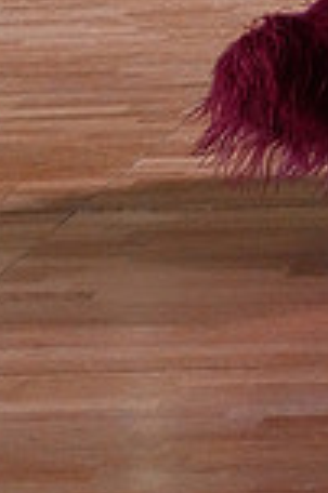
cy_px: -360
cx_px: 450
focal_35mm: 367
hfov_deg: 3.7
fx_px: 5027
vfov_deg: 5.5
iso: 10000
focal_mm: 96
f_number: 7.1
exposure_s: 1/400
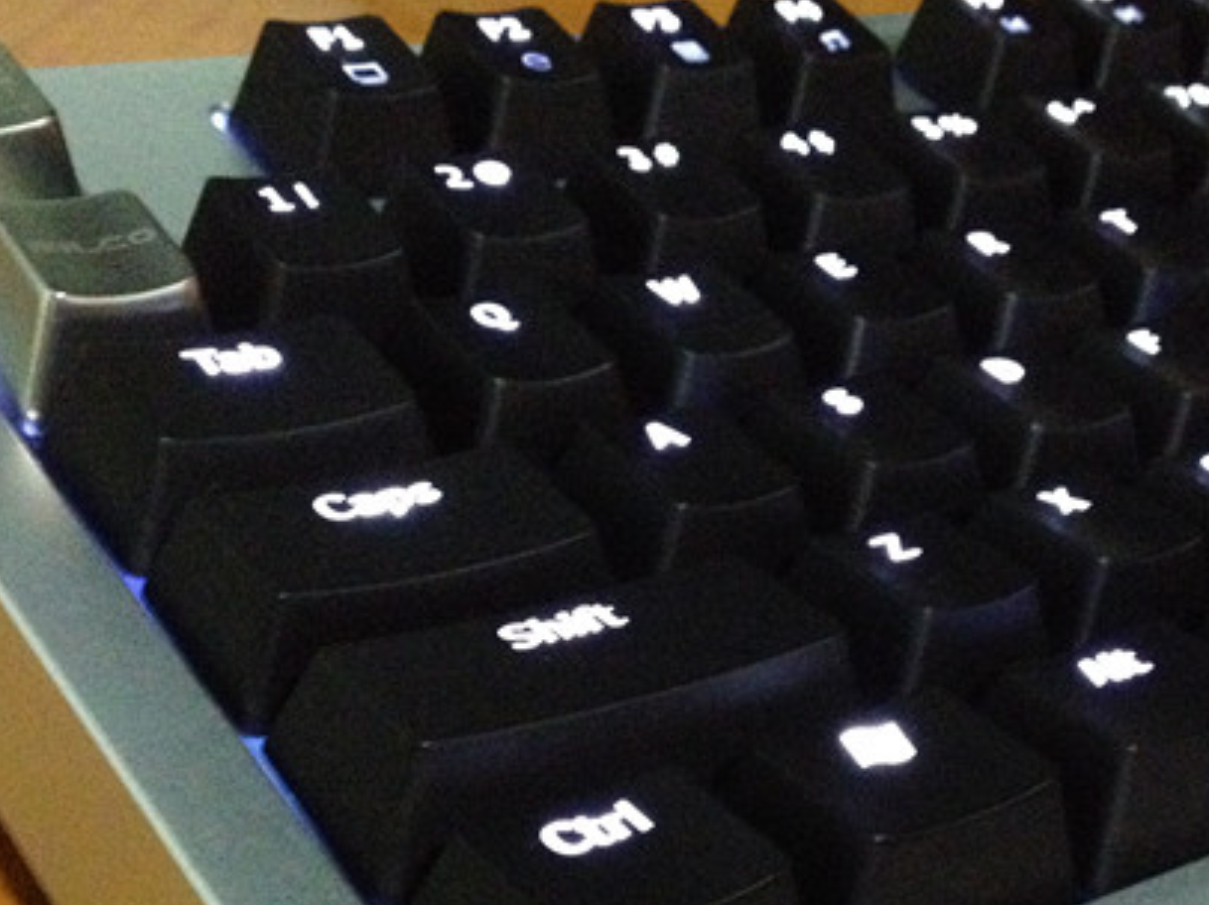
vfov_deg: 21.2
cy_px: 628
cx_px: 780
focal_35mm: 69
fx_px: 2408
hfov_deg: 28.0
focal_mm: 4.28
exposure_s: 1/15
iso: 800
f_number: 2.4
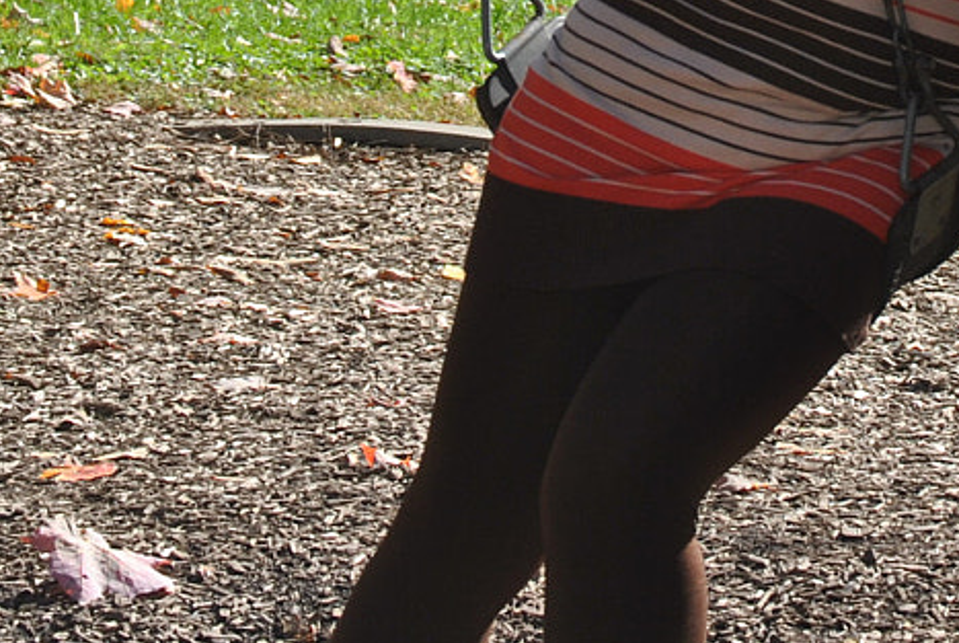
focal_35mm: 283
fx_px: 7543
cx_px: 706
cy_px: -445
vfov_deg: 4.8
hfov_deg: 7.3
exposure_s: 1/200
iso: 100
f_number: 5.6
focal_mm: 55
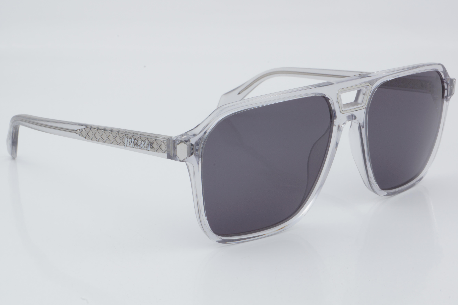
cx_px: 229
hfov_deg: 27.0
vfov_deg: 18.2
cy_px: 152
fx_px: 954
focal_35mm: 75
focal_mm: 50
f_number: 32
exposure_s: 1/3
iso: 100
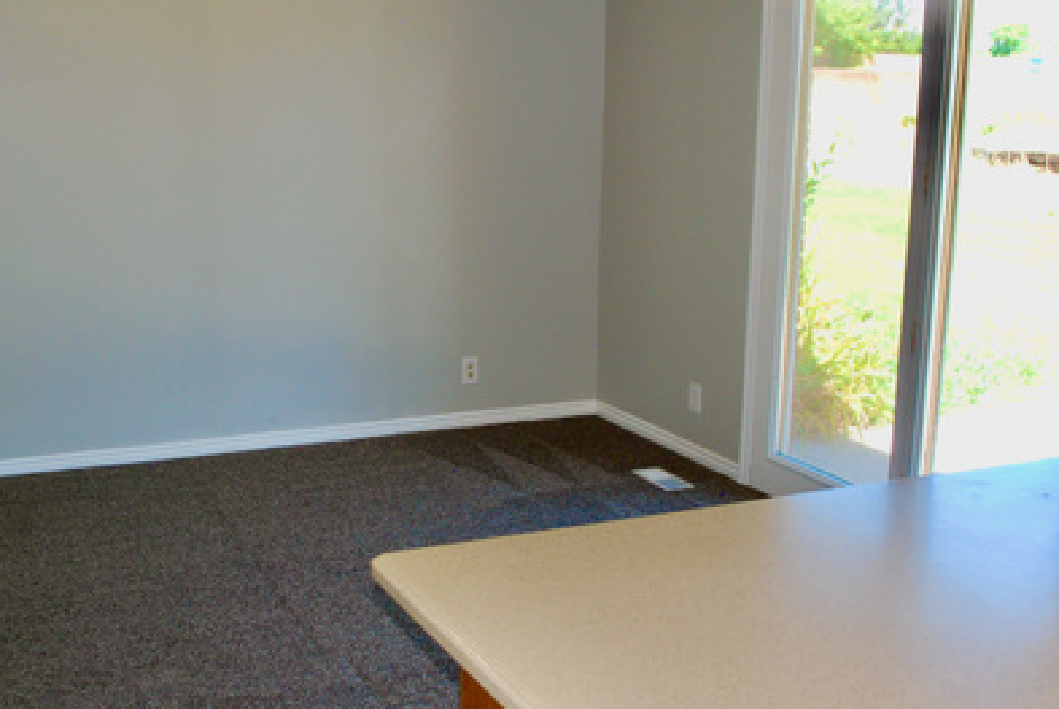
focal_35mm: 44
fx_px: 1296
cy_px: 364
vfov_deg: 30.6
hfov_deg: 44.4
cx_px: 480
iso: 200
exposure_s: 1/125
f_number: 3.5
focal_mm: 18
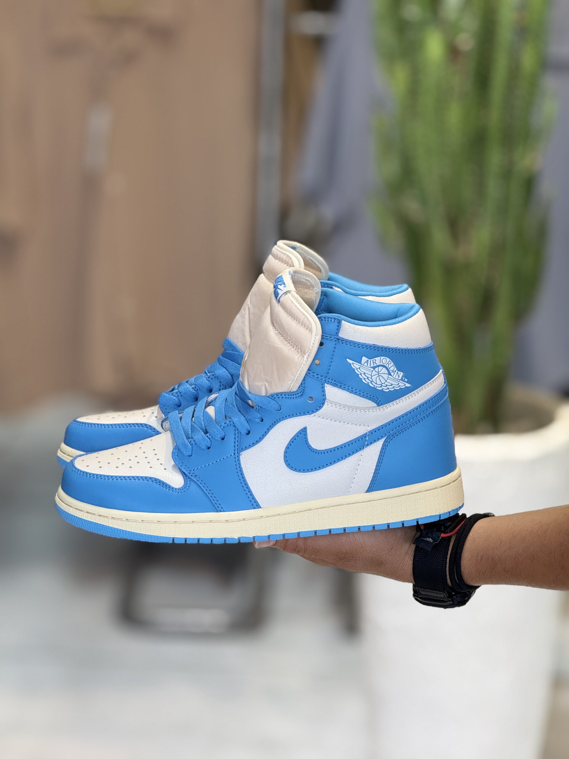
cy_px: 380
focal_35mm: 120
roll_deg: -2.5
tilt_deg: -15.0
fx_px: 2630
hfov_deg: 12.3
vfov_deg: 16.4
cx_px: 284
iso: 125
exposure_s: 1/100
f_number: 2.8
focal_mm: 15.66
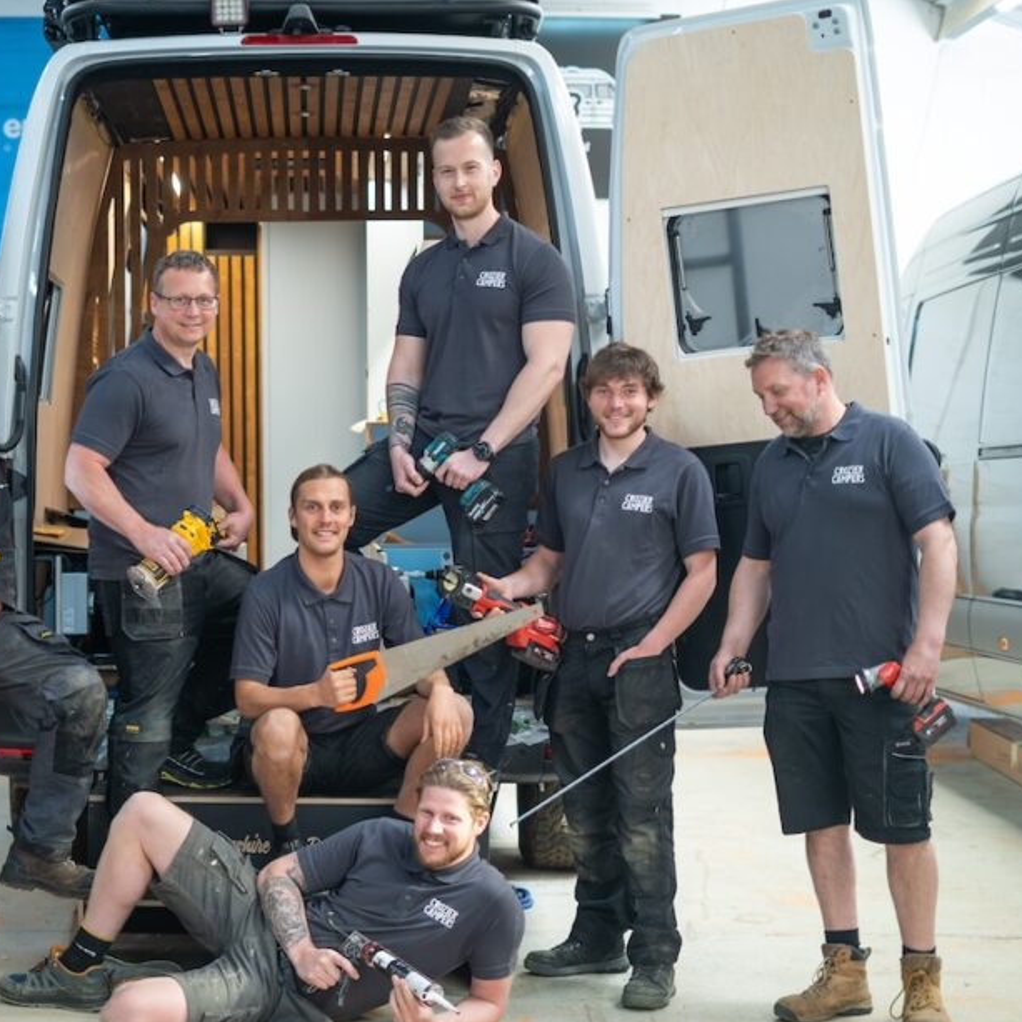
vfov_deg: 24.3
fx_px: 2372
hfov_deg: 24.1
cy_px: 554
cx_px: 298
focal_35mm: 71
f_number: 1.8
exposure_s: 1/50
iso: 250
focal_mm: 50
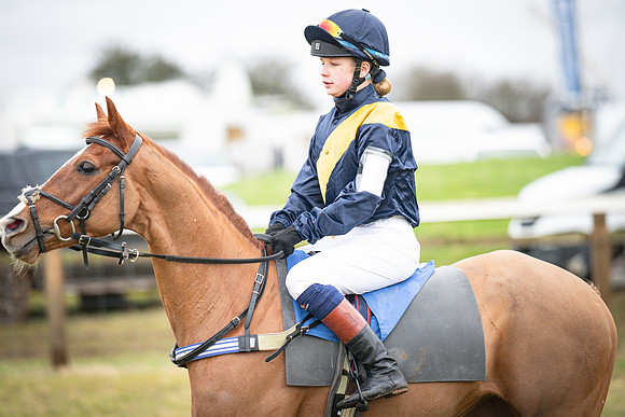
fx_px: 3508
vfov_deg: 6.8
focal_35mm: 202
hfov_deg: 10.2
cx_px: 312
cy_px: 208
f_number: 1.9
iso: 800
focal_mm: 135
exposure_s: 1/1200
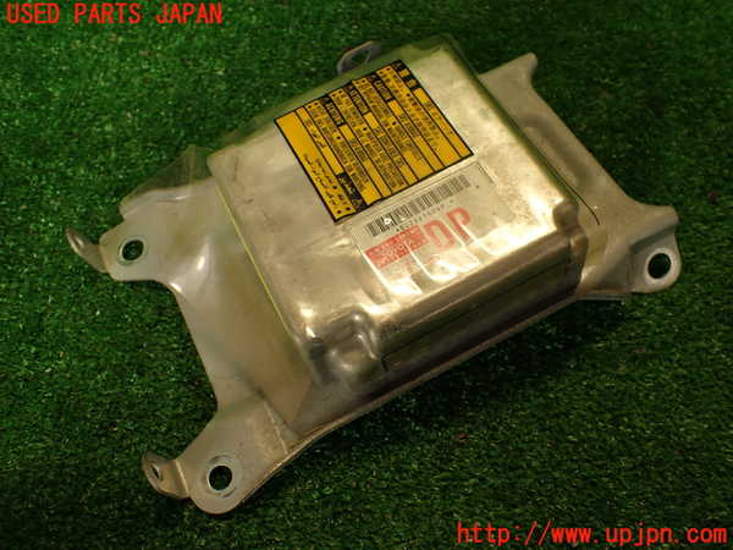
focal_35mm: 32
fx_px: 678
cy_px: 275
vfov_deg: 44.2
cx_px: 366
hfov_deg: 56.8
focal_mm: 5.79
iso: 160
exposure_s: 1/60
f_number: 2.4
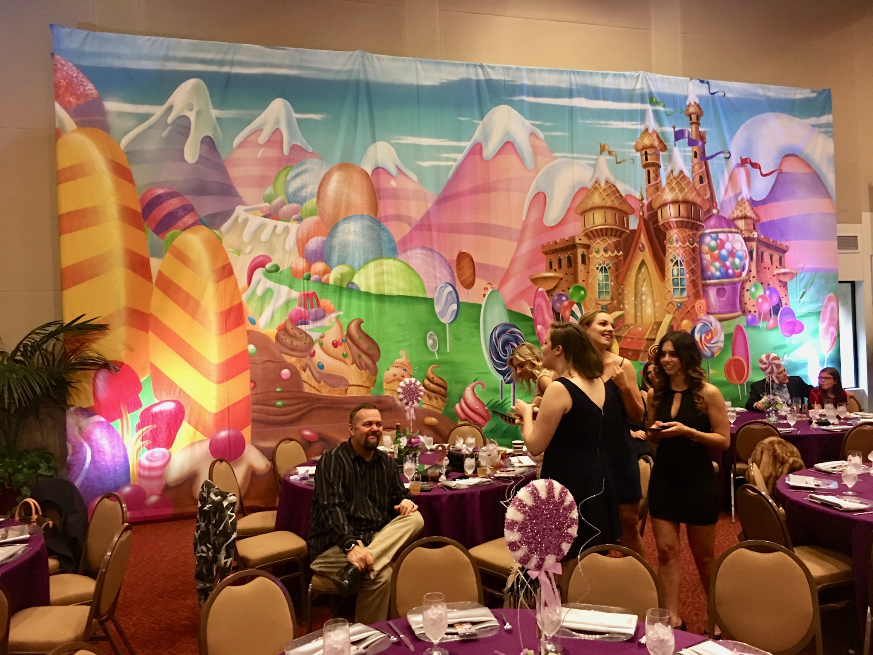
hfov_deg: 61.7
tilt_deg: -0.1
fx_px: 731
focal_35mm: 29
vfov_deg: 48.2
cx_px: 436
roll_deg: +0.1
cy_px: 328
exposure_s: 1/4
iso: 50
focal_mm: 4.15
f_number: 2.2
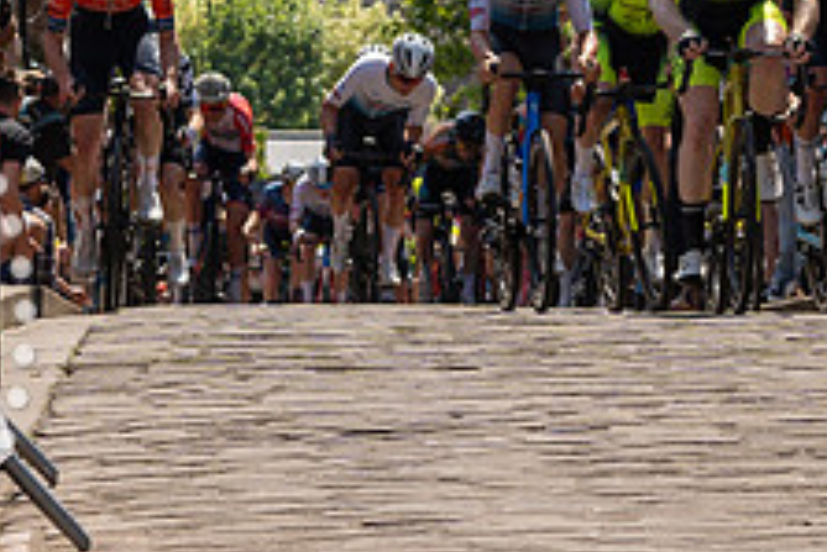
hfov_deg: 7.8
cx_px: 938
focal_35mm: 262
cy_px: -322
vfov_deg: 5.2
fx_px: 6022
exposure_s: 1/1600
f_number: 4
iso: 160
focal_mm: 62
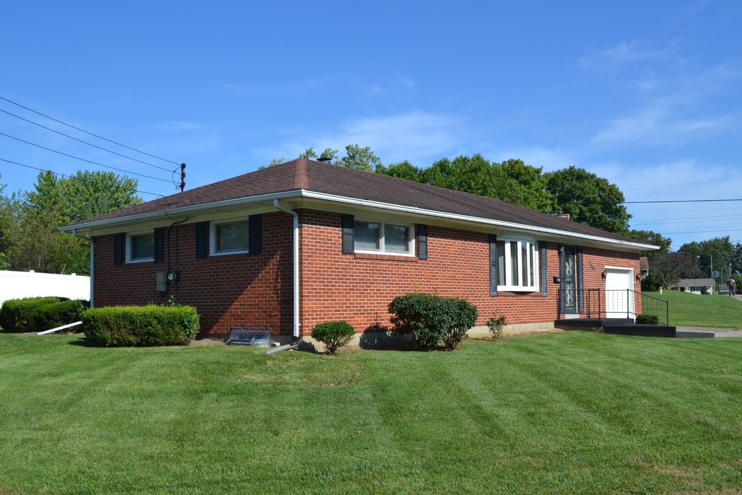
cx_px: 371
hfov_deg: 57.2
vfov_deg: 40.0
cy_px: 248
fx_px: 680
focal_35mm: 33
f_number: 8
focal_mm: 22
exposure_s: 1/250
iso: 100
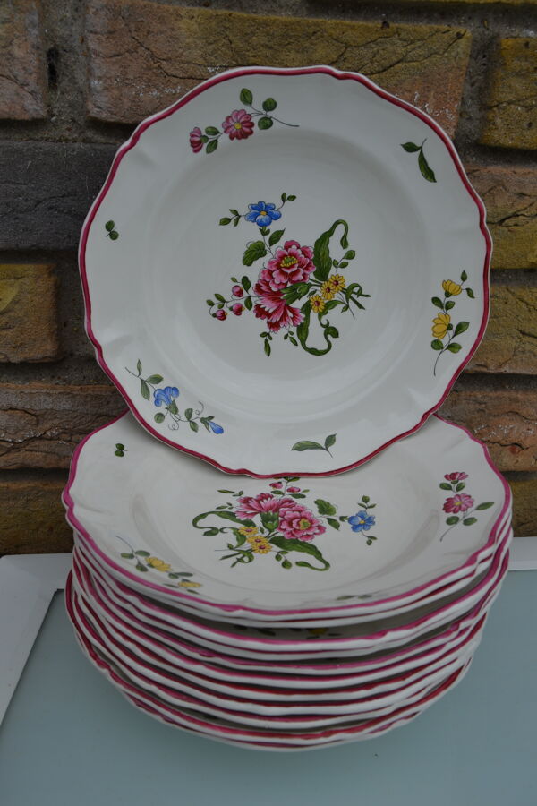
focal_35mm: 38
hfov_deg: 35.5
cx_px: 268
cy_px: 403
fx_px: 839
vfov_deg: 51.3
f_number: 8
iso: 100
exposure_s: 1/250
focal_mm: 25
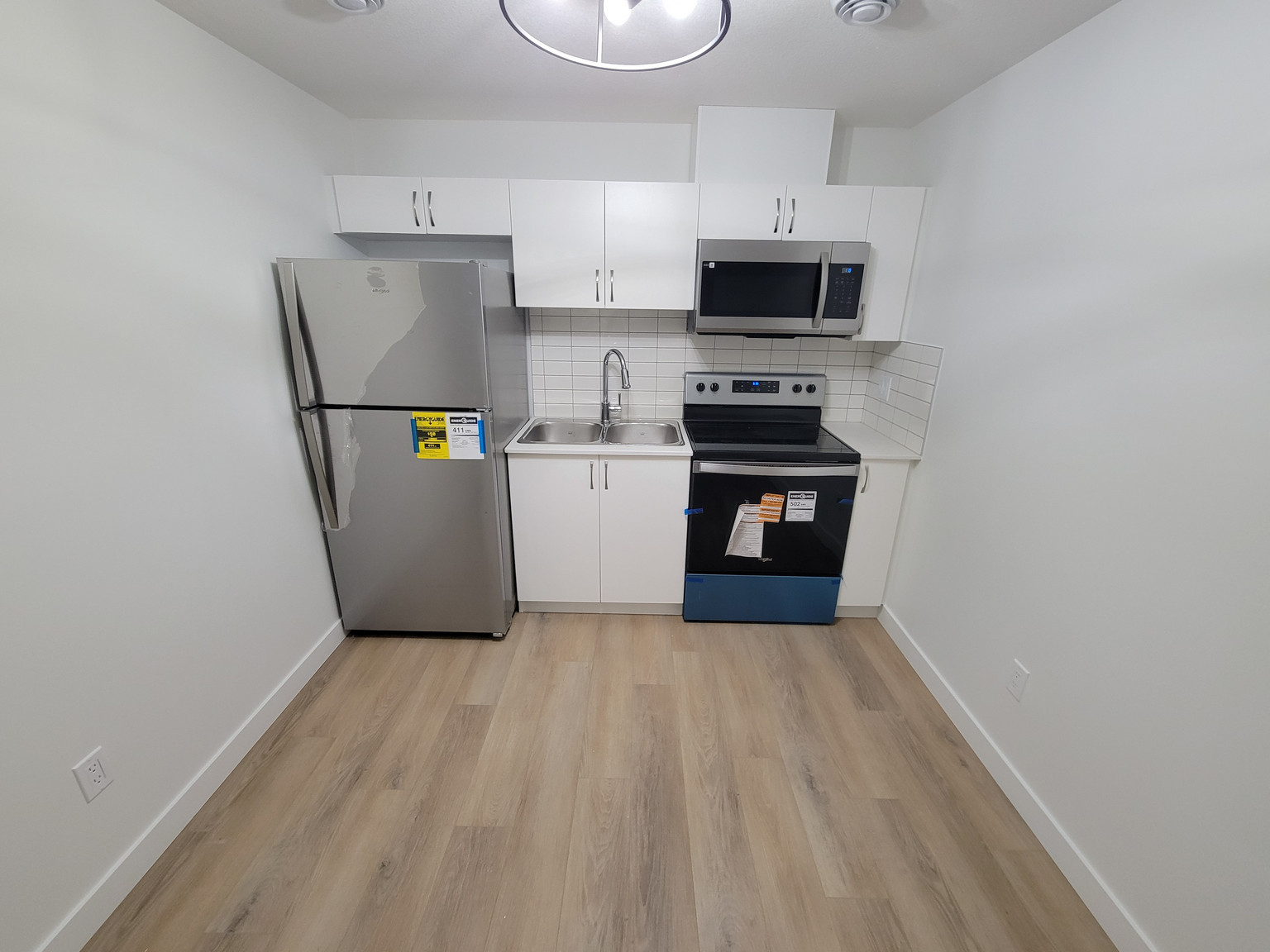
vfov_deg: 89.9
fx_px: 477
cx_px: 635
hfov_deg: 106.2
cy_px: 476
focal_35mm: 13
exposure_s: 1/60
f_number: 2.2
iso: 200
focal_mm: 2.2
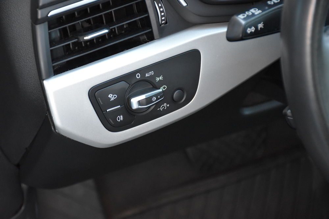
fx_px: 1097
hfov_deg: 17.1
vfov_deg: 11.4
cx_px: 164
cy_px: 110
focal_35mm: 120
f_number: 5.3
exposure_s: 1/125
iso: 4000
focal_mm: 80
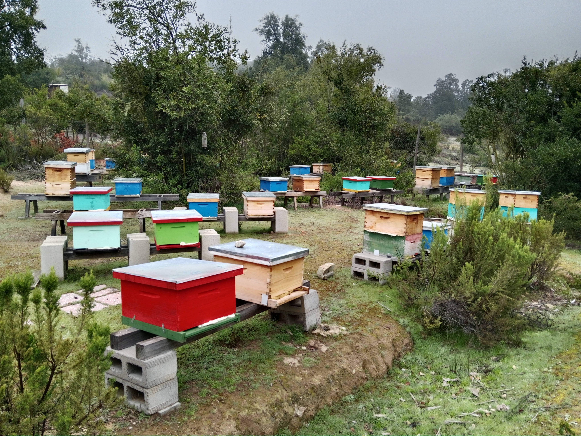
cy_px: 218
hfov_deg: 67.3
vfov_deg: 53.1
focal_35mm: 26
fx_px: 436
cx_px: 290
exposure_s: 1/152
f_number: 1.8
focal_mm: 4.05
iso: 104
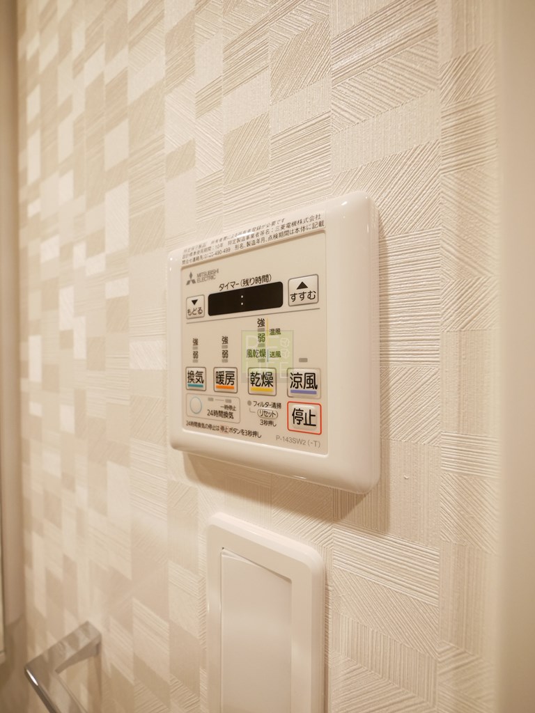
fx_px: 288
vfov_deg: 102.1
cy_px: 356
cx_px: 268
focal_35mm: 14
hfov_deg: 85.7
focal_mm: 7
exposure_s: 1/60
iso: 1000
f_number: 4
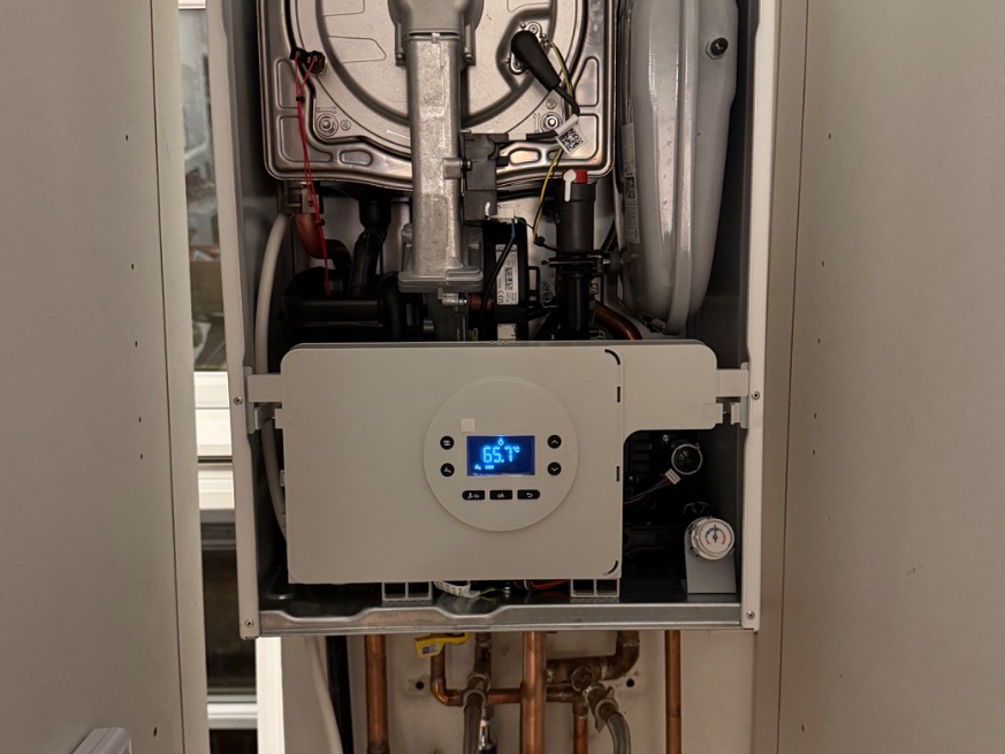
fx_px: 958
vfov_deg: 43.0
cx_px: 504
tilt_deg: -6.0
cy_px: 382
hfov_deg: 55.3
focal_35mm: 33
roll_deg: -0.8
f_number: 1.78
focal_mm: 6.76
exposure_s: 1/25
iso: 800
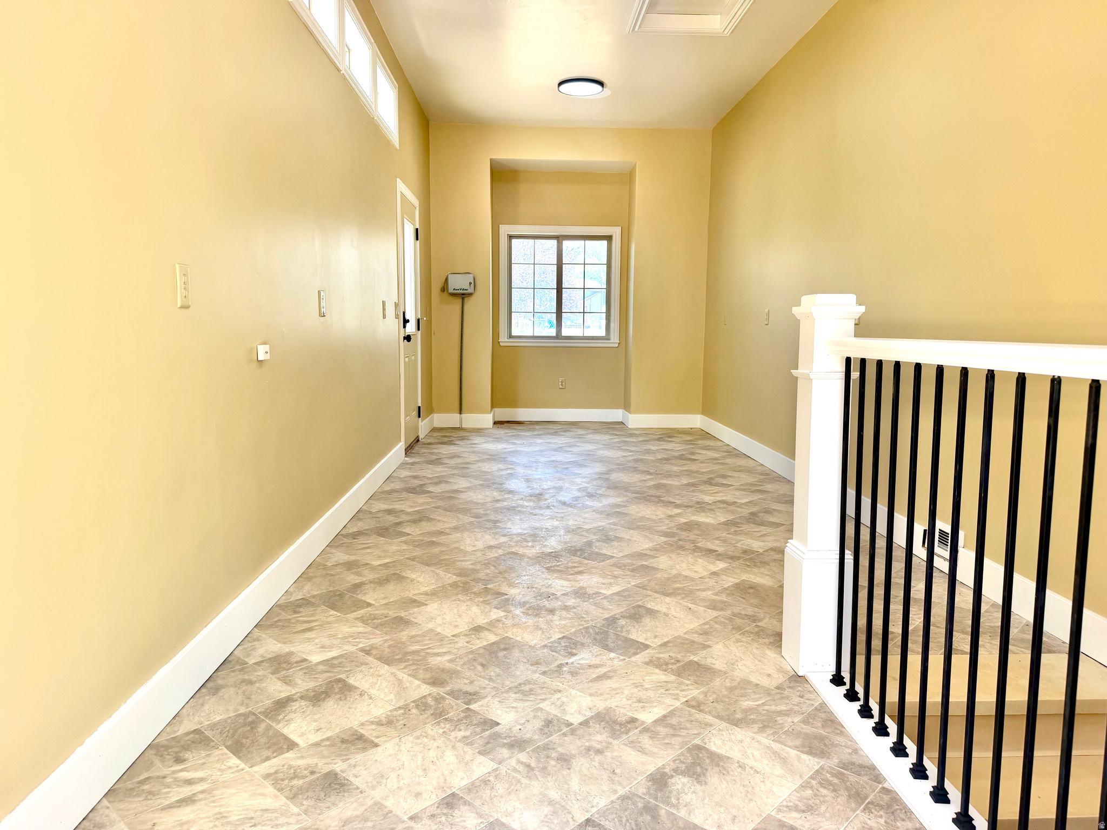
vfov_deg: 56.8
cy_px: 415
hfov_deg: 71.6
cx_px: 554
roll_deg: -0.7
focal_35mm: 24
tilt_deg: -6.6
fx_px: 768
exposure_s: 1/178
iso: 80
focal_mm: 6.76
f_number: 1.78
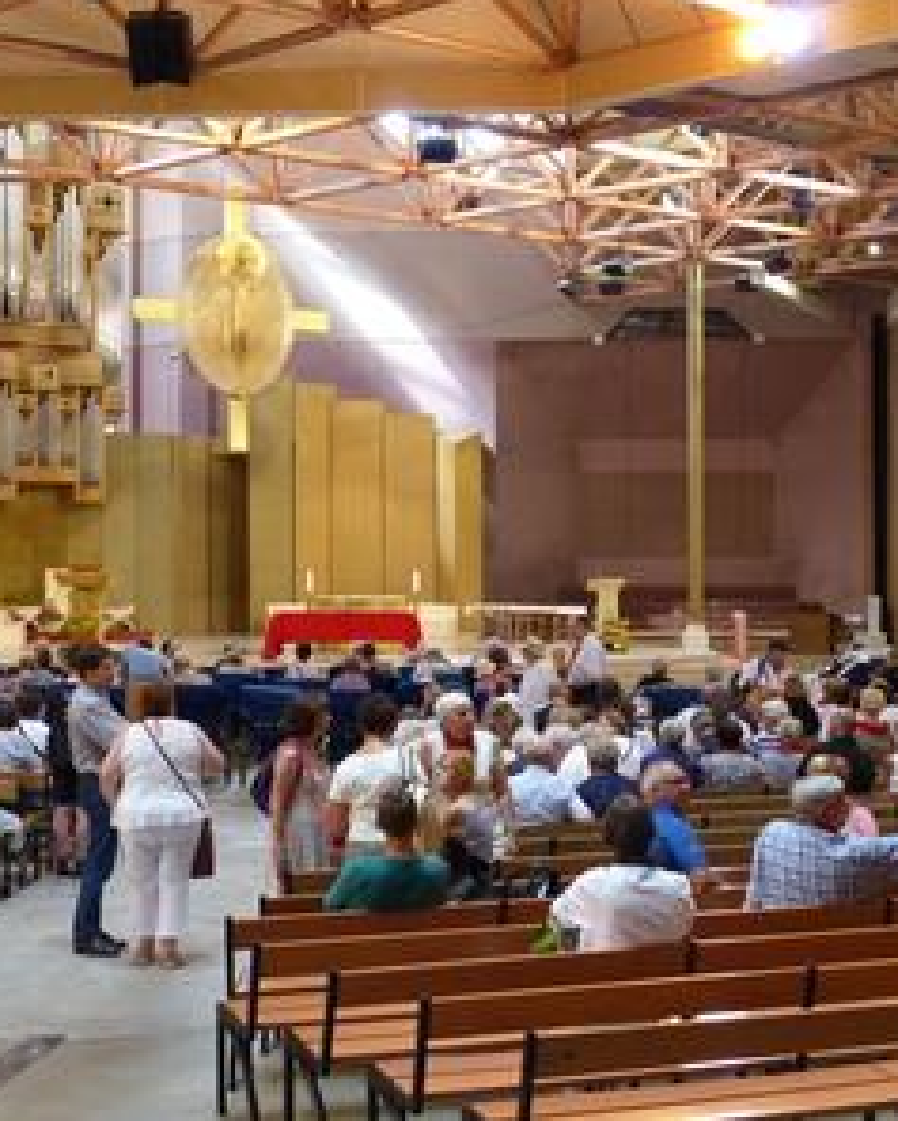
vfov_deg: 28.7
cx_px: 432
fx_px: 2192
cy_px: 557
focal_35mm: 66
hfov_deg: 23.2
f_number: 2.8
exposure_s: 1/30
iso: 800
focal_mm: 9.1
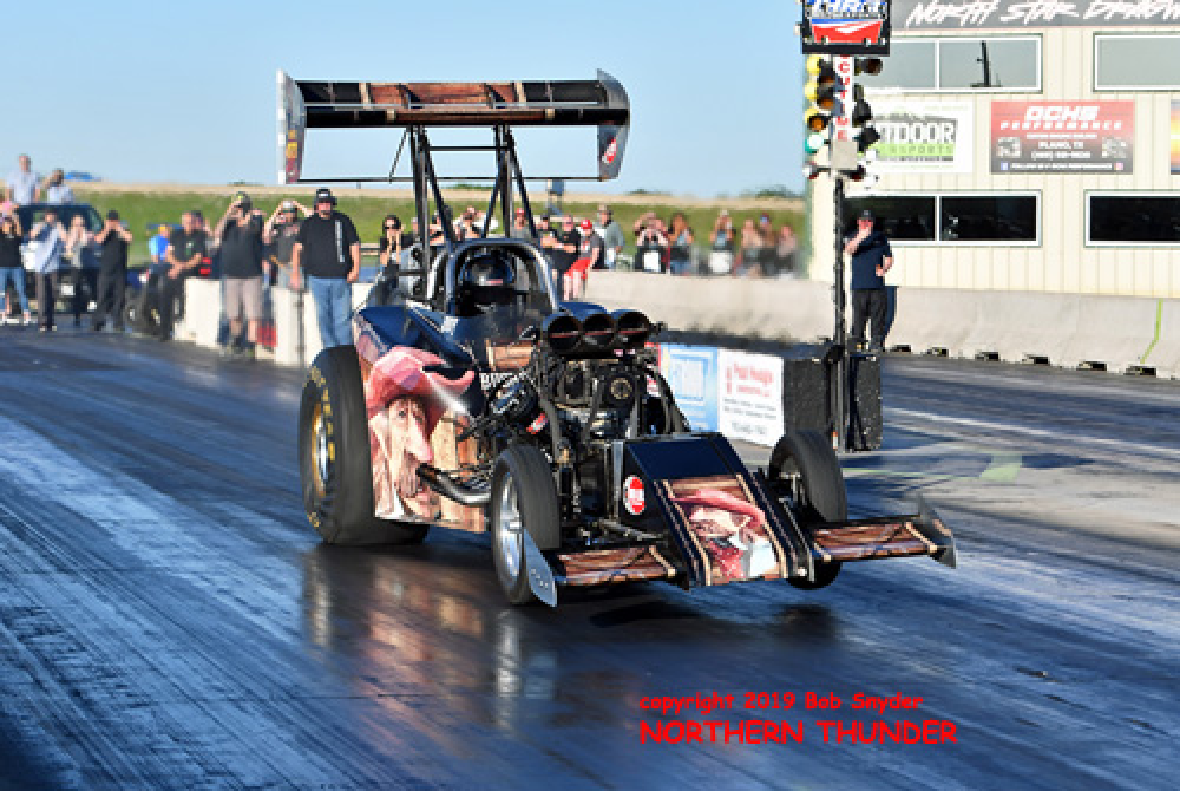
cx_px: 590
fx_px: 3447
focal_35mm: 105
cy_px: 396
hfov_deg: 19.4
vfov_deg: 13.1
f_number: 5.6
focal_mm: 70
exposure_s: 1/1250
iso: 250
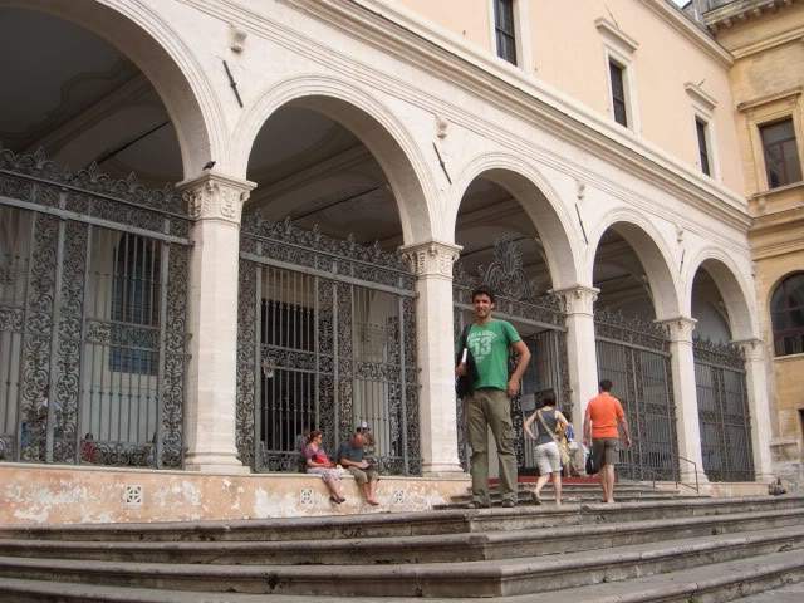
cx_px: 402
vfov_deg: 36.8
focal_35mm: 39
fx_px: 906
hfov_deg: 47.9
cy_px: 302
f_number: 4.8
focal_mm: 8
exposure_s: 1/200
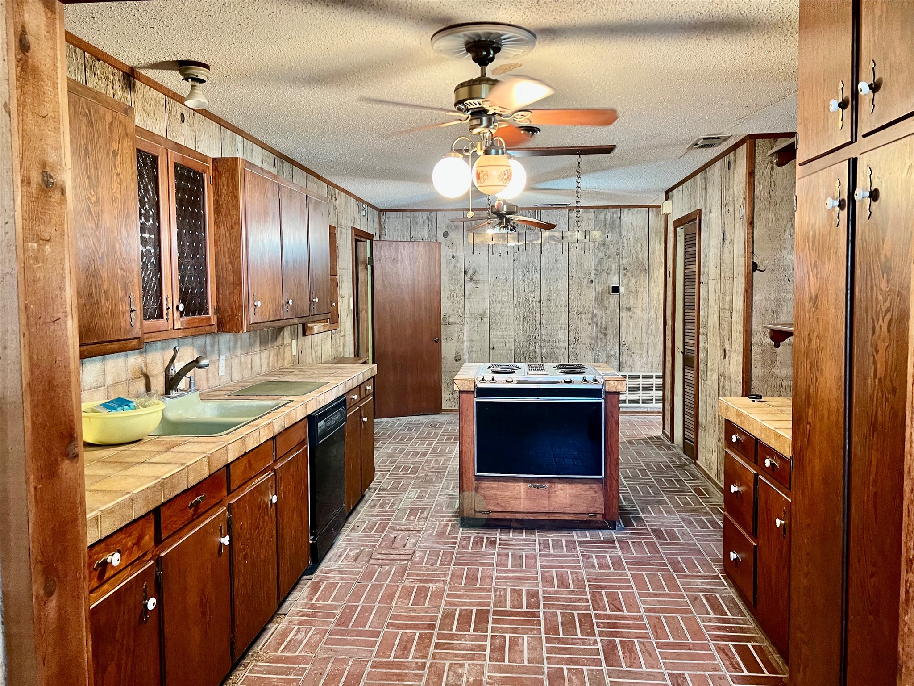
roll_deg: +0.3
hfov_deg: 67.3
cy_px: 343
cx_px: 457
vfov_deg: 53.1
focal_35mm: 26
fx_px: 687
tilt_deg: -4.8
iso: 320
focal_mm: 5.7
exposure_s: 1/60
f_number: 1.5
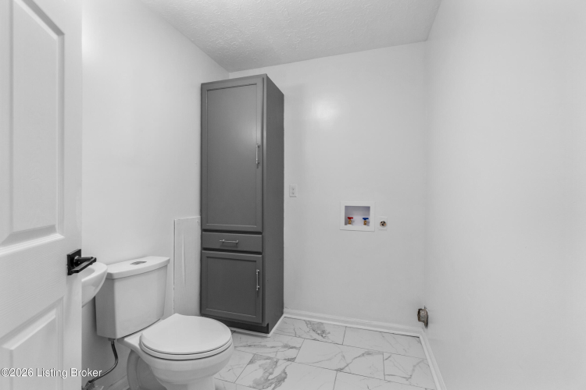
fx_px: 244
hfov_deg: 100.4
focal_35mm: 15
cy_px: 195
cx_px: 293
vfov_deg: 77.3
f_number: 8
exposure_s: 1/10
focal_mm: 10
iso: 400
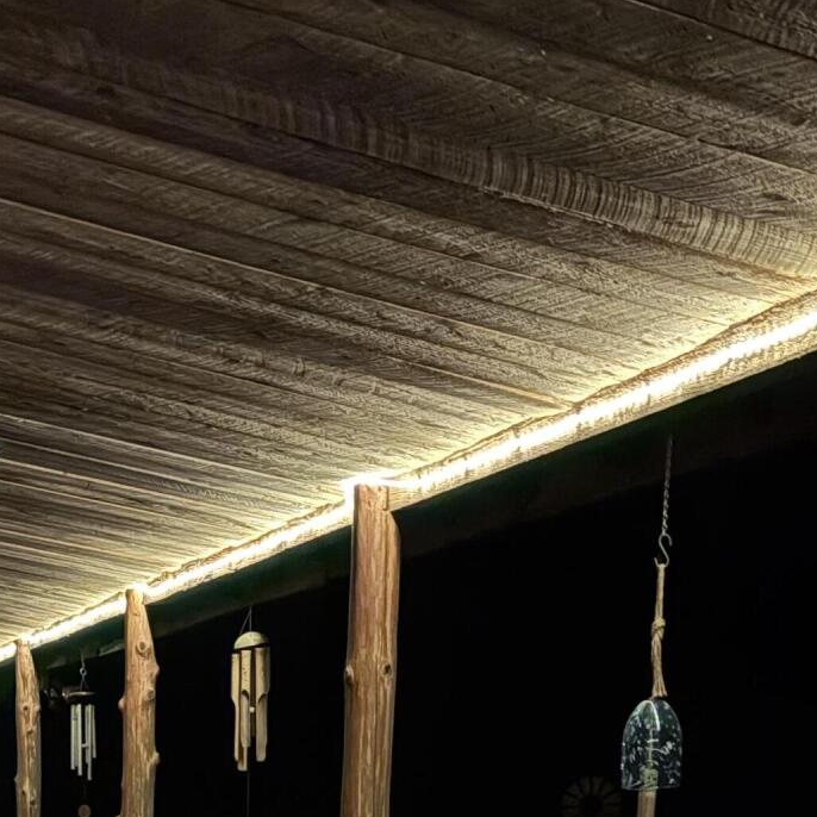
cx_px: 182
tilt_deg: -12.1
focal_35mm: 67
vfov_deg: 22.0
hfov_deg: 25.4
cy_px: 1167
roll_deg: -0.8
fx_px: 1789
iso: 1000
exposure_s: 1/20
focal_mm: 5.96
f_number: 1.6
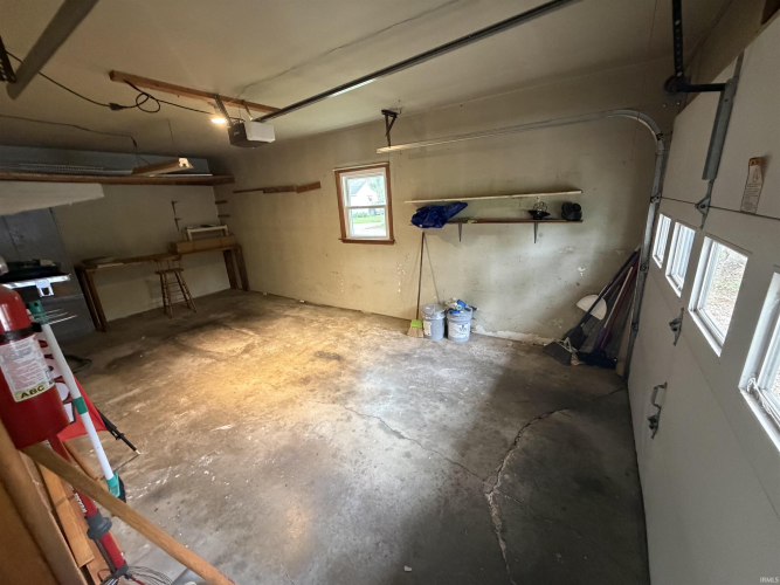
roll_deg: +3.7
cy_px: 292
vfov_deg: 85.7
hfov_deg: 102.1
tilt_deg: -16.9
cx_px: 390
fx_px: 315
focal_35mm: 14
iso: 800
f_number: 2.2
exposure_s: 1/60
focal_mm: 2.22
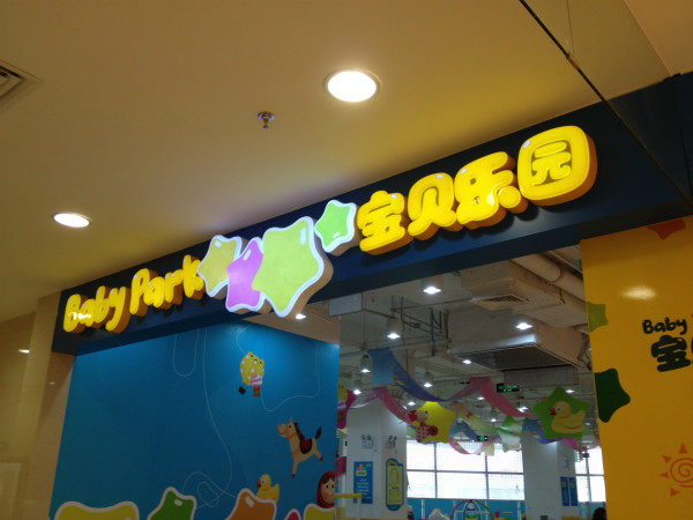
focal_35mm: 35
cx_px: 346
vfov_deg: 40.7
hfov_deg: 52.6
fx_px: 701
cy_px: 260
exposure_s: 1/60
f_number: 2.4
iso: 80
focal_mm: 4.28
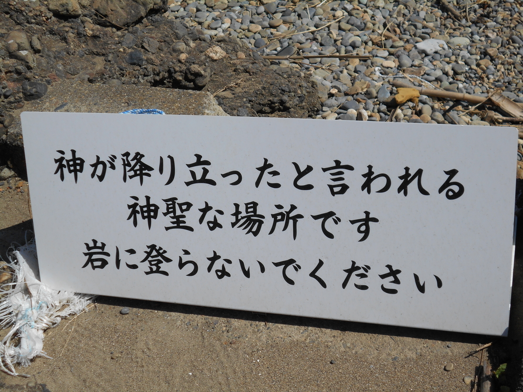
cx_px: 262
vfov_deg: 25.2
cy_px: 196
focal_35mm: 58
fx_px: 876
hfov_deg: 33.2
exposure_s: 1/1250
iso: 80
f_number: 4.9
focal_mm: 10
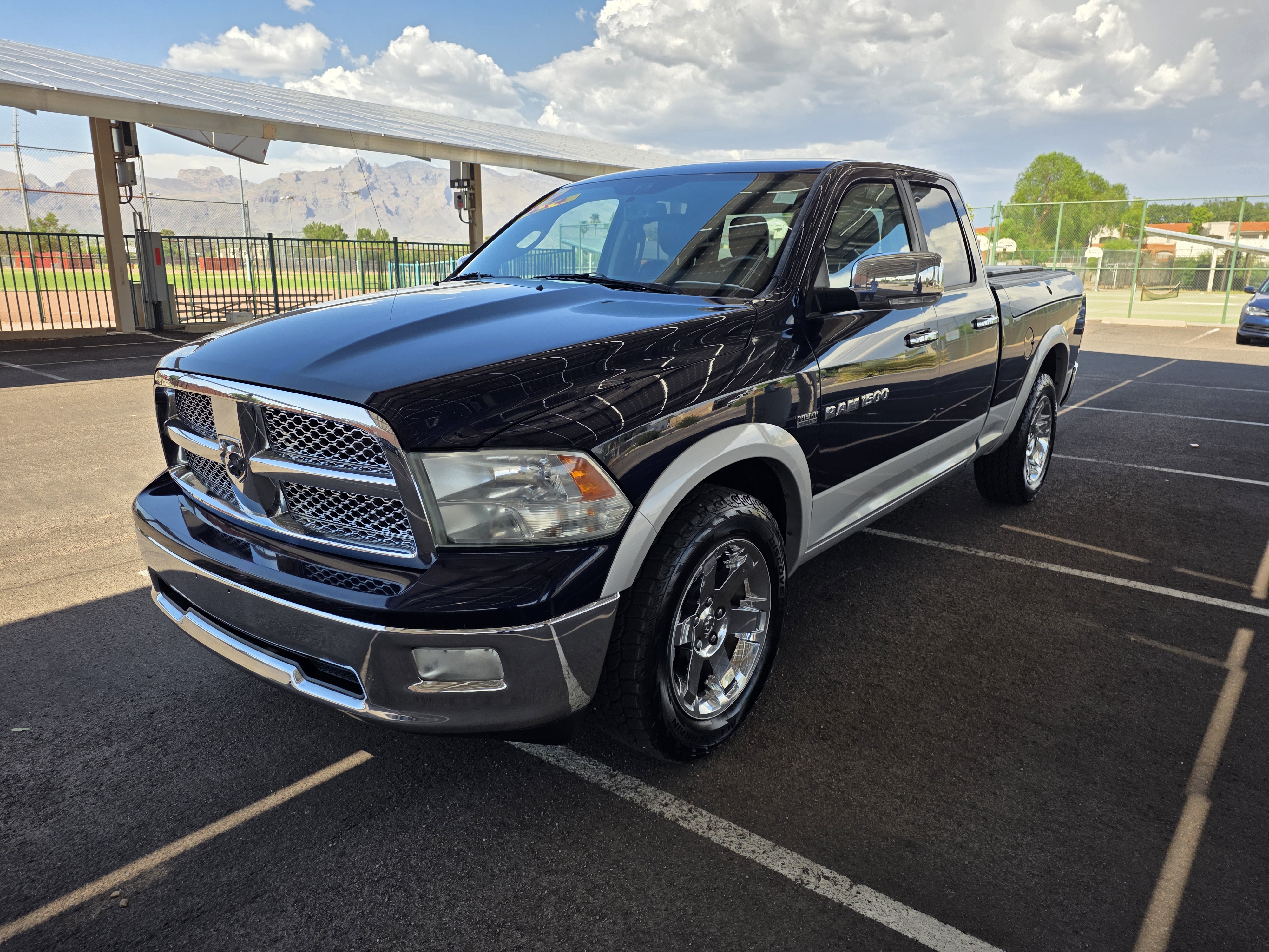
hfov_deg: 73.9
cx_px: 634
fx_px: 843
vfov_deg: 58.9
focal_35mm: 23
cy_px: 476
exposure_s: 1/3446
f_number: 1.7
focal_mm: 6.25
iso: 80
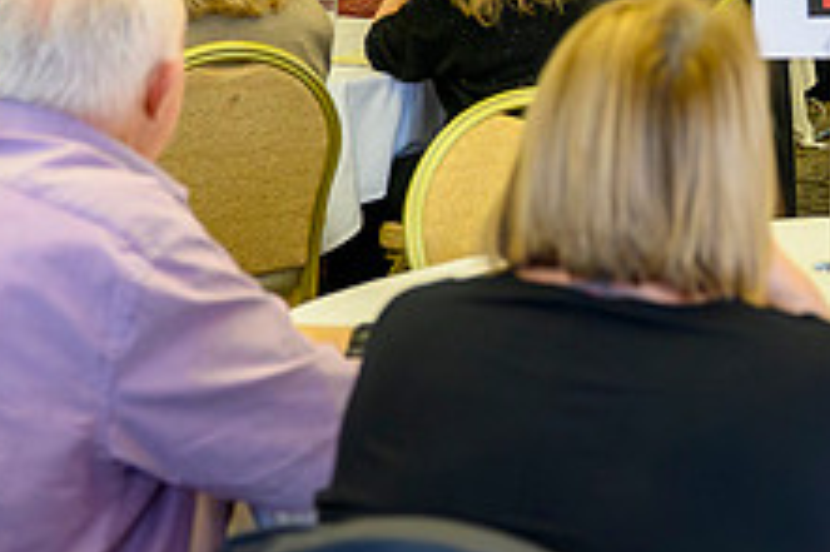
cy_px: -38
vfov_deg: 12.2
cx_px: 792
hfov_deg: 18.2
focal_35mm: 110
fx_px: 2534
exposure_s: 1/100
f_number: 4
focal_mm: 42
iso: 2000
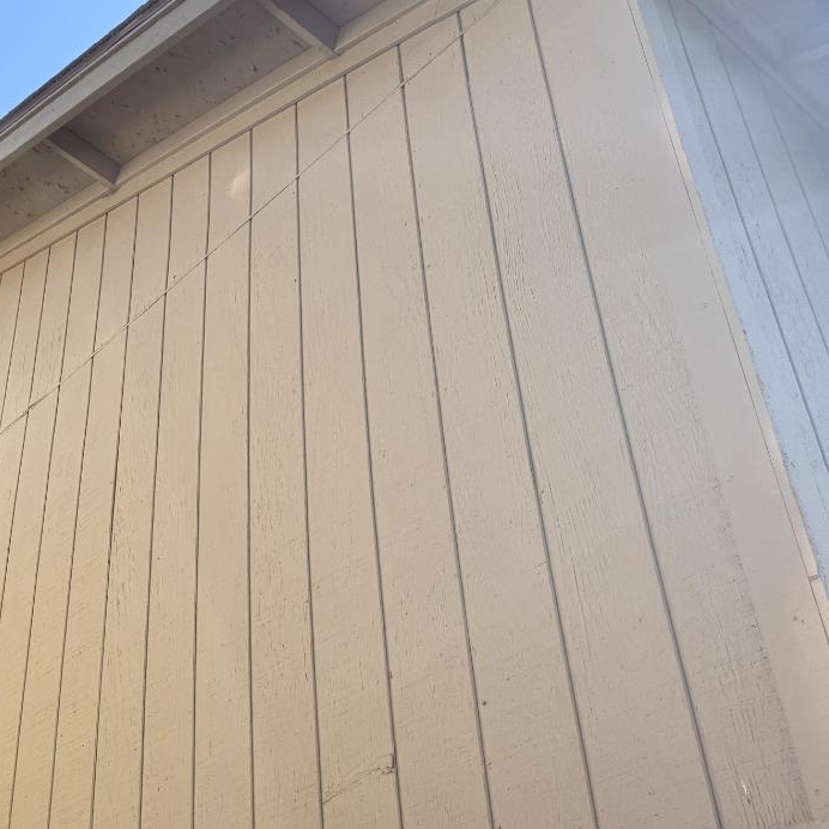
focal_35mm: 46
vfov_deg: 36.4
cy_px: 558
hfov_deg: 33.7
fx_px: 1246
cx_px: 2
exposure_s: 1/2110
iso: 100
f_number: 1.78
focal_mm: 6.76
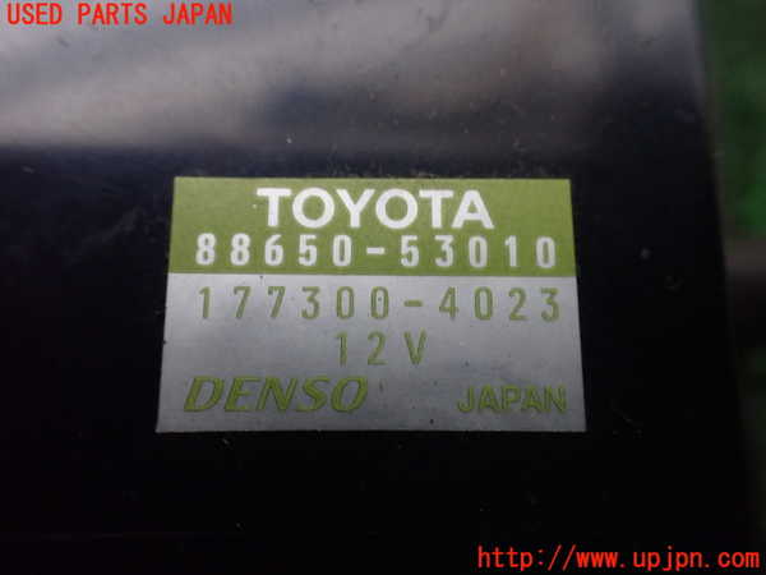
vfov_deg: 46.8
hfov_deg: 60.0
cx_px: 383
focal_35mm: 30
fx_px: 664
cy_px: 288
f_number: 2.3
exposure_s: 1/80
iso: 800
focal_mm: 5.4
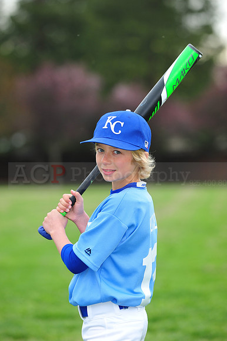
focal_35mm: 200
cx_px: 114
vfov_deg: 10.3
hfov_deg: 6.9
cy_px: 170
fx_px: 1894
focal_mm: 200
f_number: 5
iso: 400
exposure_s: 1/400
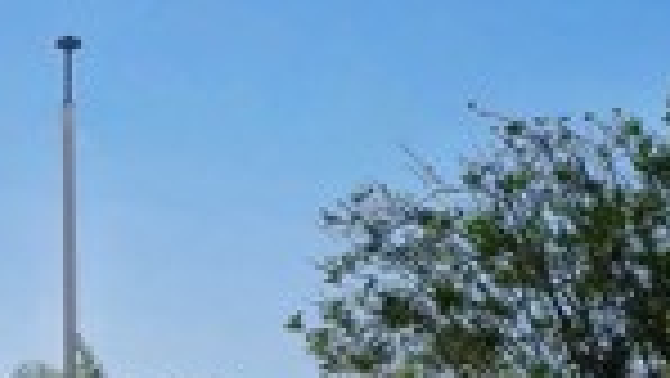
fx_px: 2986
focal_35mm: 168
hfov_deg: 12.8
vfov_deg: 7.1
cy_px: 612
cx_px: 279
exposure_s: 1/100
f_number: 14
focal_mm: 18
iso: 320
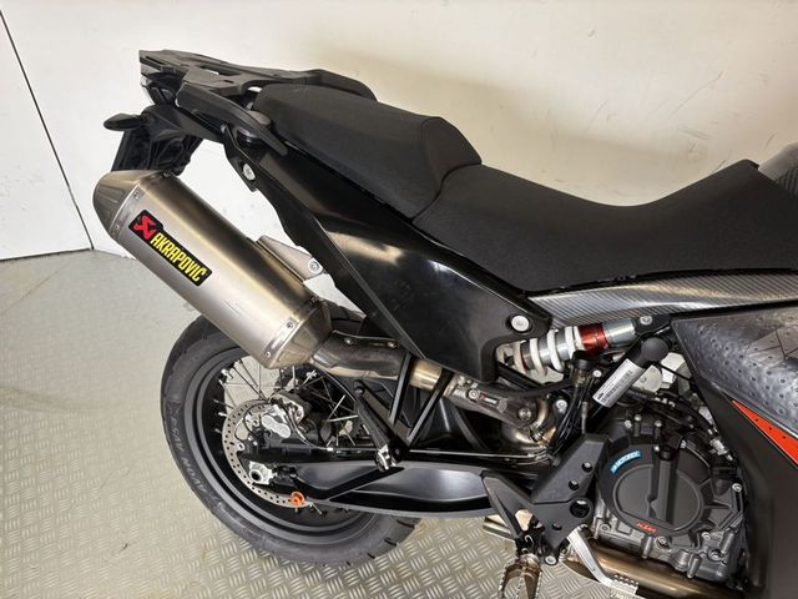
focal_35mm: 26
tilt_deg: -39.8
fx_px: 599
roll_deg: +1.6
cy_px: 300
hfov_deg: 67.3
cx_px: 399
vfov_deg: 53.1
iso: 64
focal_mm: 5.96
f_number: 1.6
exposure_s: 1/50
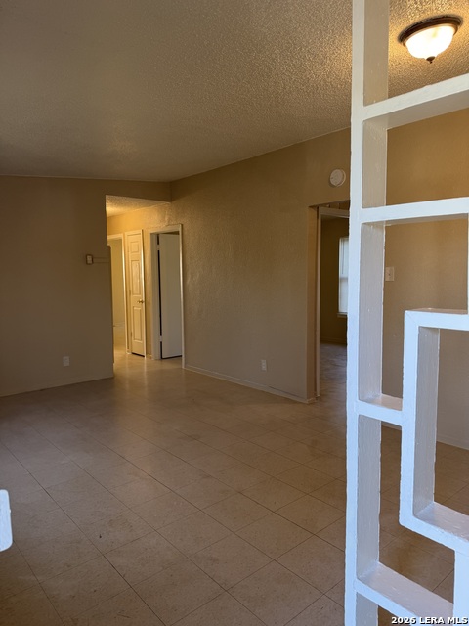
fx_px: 434
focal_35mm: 24
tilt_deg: -5.2
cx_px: 234
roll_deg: -0.9
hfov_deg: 56.8
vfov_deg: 71.6
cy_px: 313
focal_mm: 6.76
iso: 125
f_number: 1.78
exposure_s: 1/60
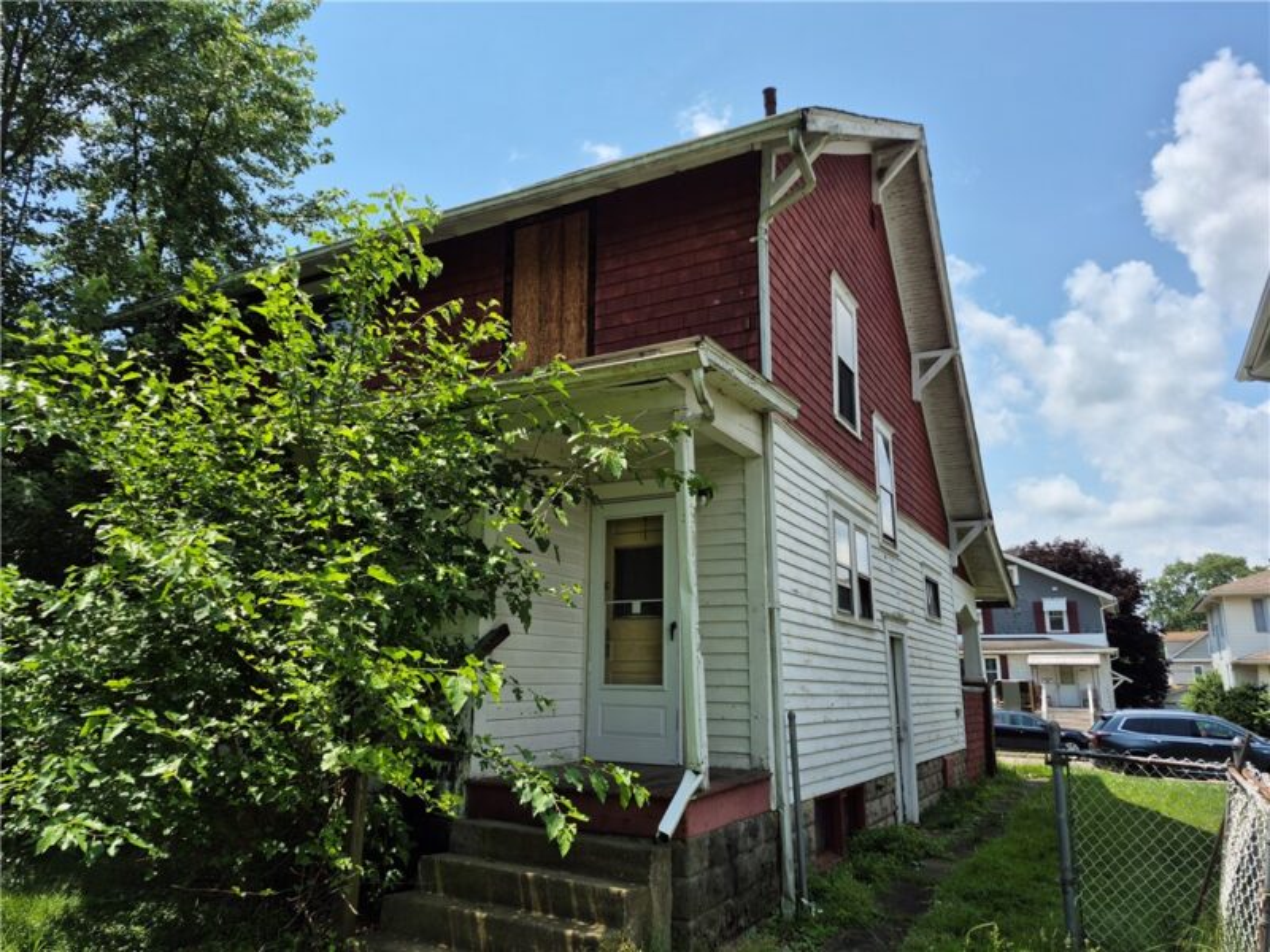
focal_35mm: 23
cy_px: 476
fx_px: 844
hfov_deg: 73.9
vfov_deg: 58.9
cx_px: 635
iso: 25
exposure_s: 1/1844
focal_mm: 5.4
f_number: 1.8
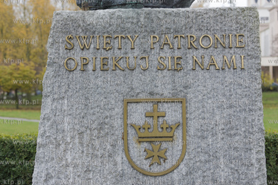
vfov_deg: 18.2
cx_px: 130
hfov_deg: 27.0
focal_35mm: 75
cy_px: 92
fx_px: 579
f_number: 4.5
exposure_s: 1/250
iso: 400
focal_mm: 70
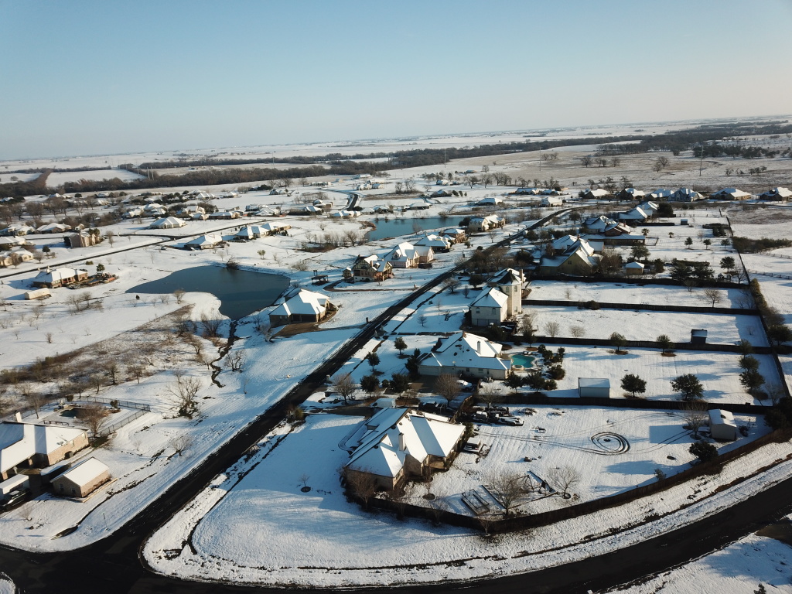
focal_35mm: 26
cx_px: 396
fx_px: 595
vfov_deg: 53.1
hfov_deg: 67.3
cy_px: 297
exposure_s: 1/100
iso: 100
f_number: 2.2
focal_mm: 4.73
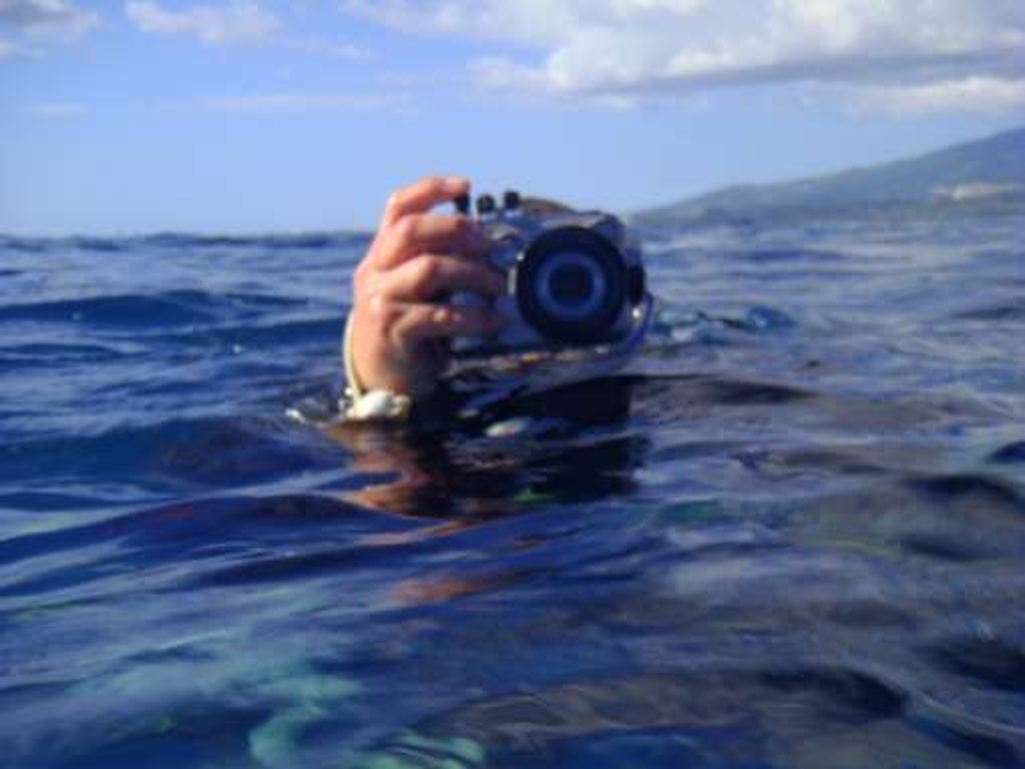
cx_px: 512
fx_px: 1777
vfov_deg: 24.4
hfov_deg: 32.2
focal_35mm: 60
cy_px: 384
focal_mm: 10.73
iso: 80
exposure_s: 1/50
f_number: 14
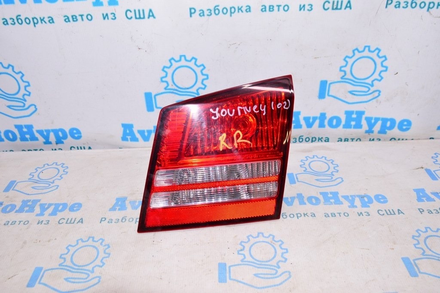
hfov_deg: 62.0
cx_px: 220
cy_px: 146
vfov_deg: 43.5
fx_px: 366
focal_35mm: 30
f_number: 8
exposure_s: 1/200
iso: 1600
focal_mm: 20
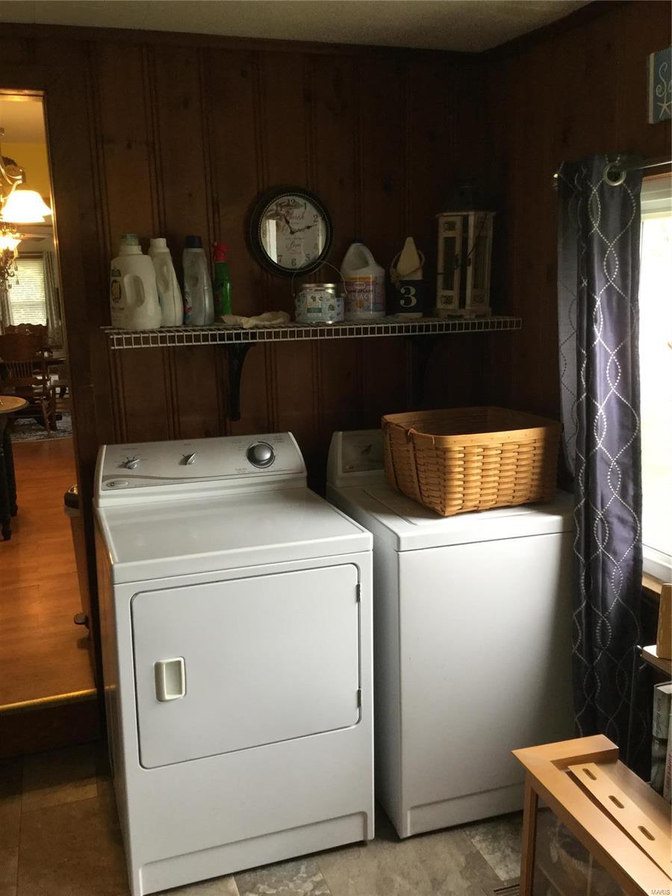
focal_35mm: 31
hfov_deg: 45.4
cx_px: 336
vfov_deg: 58.4
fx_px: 802
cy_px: 448
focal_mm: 3.3
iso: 64
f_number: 2.4
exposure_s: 1/30
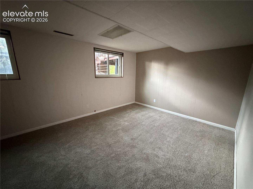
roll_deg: -0.9
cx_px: 126
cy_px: 94
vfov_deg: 85.7
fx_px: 102
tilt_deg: -13.1
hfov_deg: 102.1
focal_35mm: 14
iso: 1000
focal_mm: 2.22
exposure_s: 1/40
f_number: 2.2
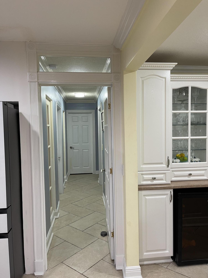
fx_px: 208
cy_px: 139
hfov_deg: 53.1
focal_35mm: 26
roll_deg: +1.7
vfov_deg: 67.3
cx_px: 104
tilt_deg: -3.0
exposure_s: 1/60
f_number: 1.6
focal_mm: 5.1
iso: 100
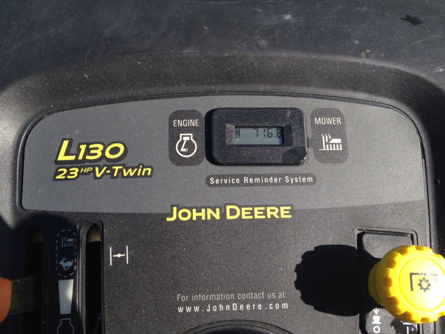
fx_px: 450
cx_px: 222
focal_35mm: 35
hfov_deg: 52.6
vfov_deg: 40.7
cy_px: 167
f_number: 2.4
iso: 50
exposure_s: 1/863
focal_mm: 4.28
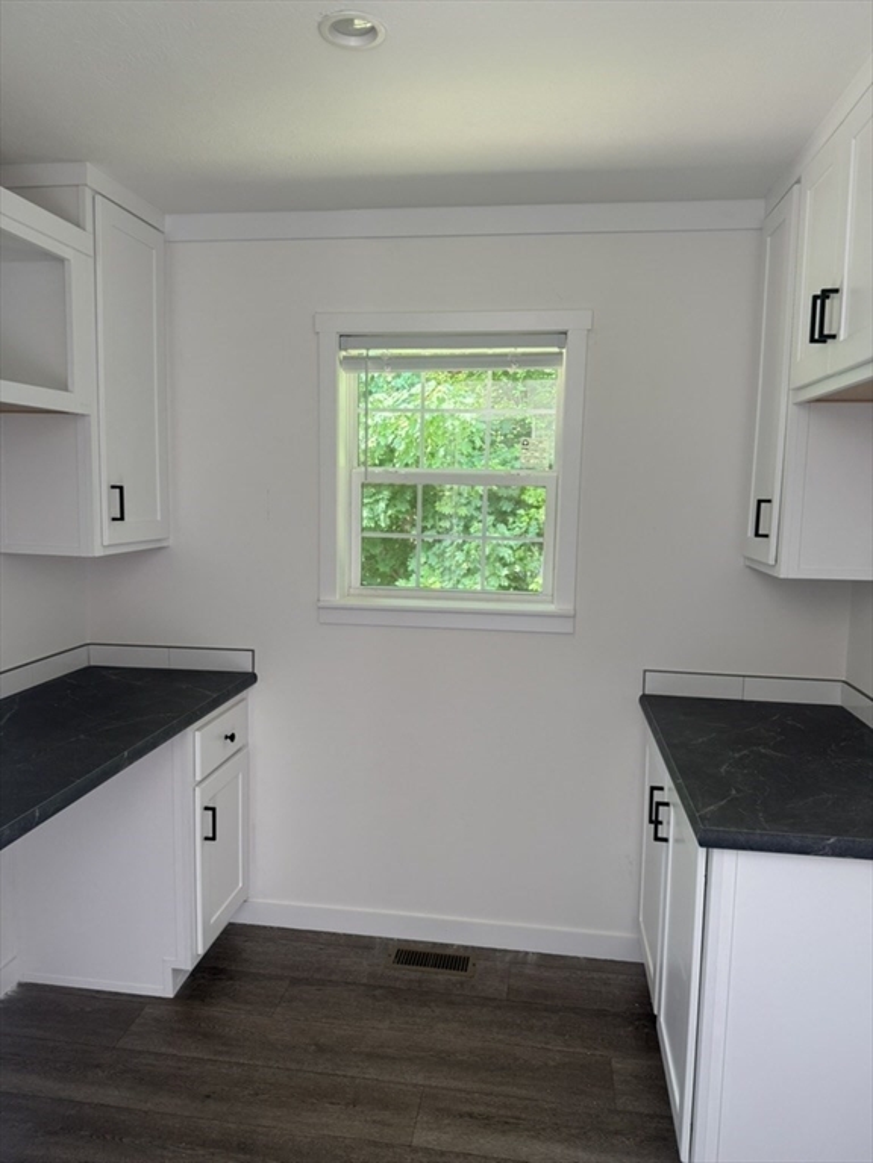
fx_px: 807
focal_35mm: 24
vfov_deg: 71.6
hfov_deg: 56.8
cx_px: 436
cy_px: 582
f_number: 1.78
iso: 125
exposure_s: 1/121
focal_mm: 6.76
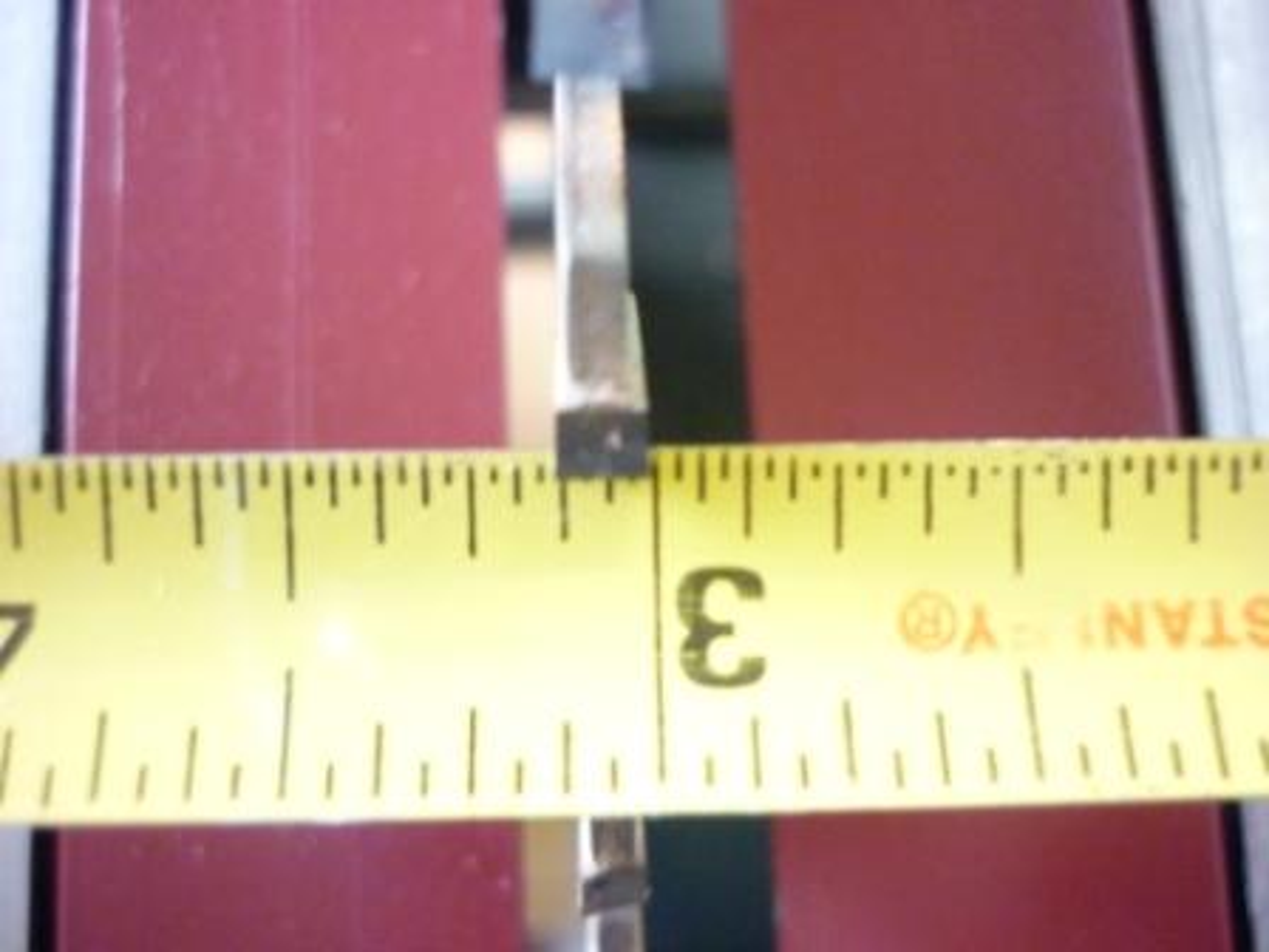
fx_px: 1210
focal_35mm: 33
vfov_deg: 42.9
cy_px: 476
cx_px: 634
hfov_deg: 55.4
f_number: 2.8
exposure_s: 1/25
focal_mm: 5.5
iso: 800
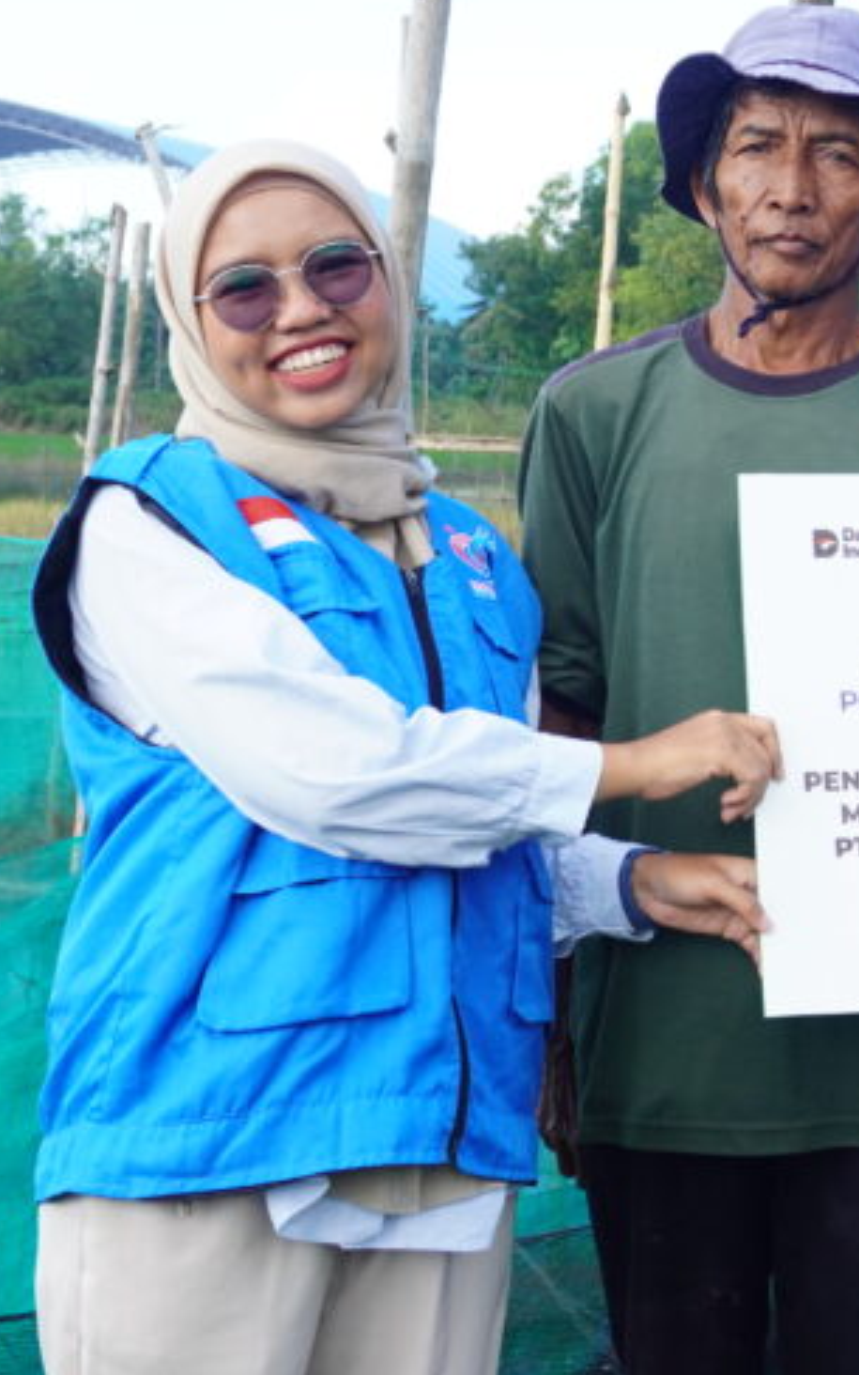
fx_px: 2884
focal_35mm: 77
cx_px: 901
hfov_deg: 16.5
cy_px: 492
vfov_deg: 26.7
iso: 320
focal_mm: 24
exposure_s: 1/250
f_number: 5.6
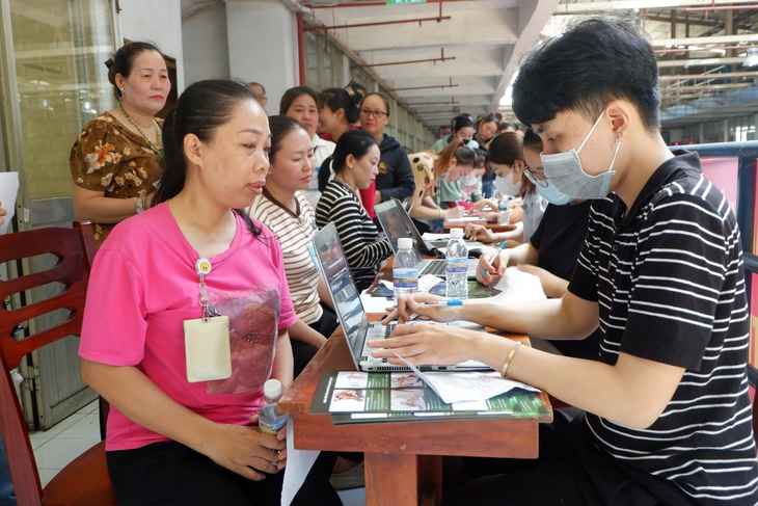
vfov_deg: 40.0
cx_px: 379
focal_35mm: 33
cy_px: 253
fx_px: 695
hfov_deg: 57.2
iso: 400
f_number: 4
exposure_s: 1/45
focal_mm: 22.2
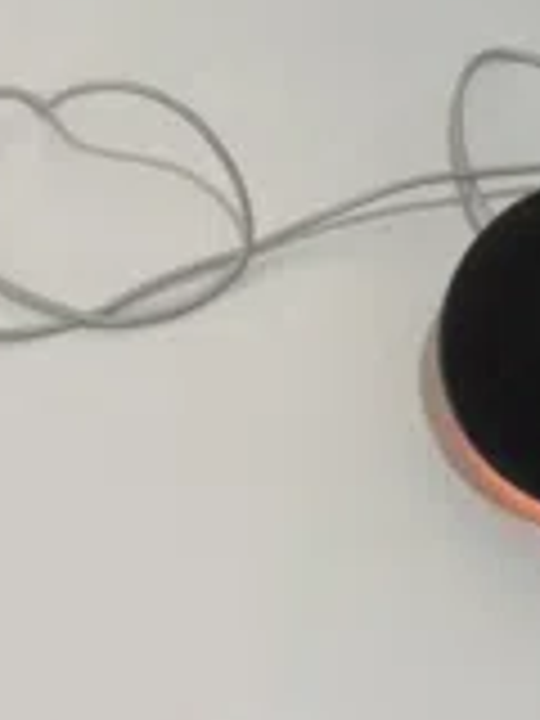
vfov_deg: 29.8
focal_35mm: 65
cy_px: 306
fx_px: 1352
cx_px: 346
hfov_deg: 22.5
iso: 125
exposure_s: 1/50
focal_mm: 5.96
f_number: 1.6
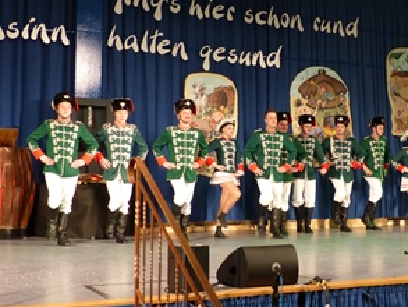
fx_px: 660
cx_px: 272
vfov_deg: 26.1
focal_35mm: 56
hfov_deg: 34.0
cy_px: 149
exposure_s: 1/30
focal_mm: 7.4
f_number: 2.8
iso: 400
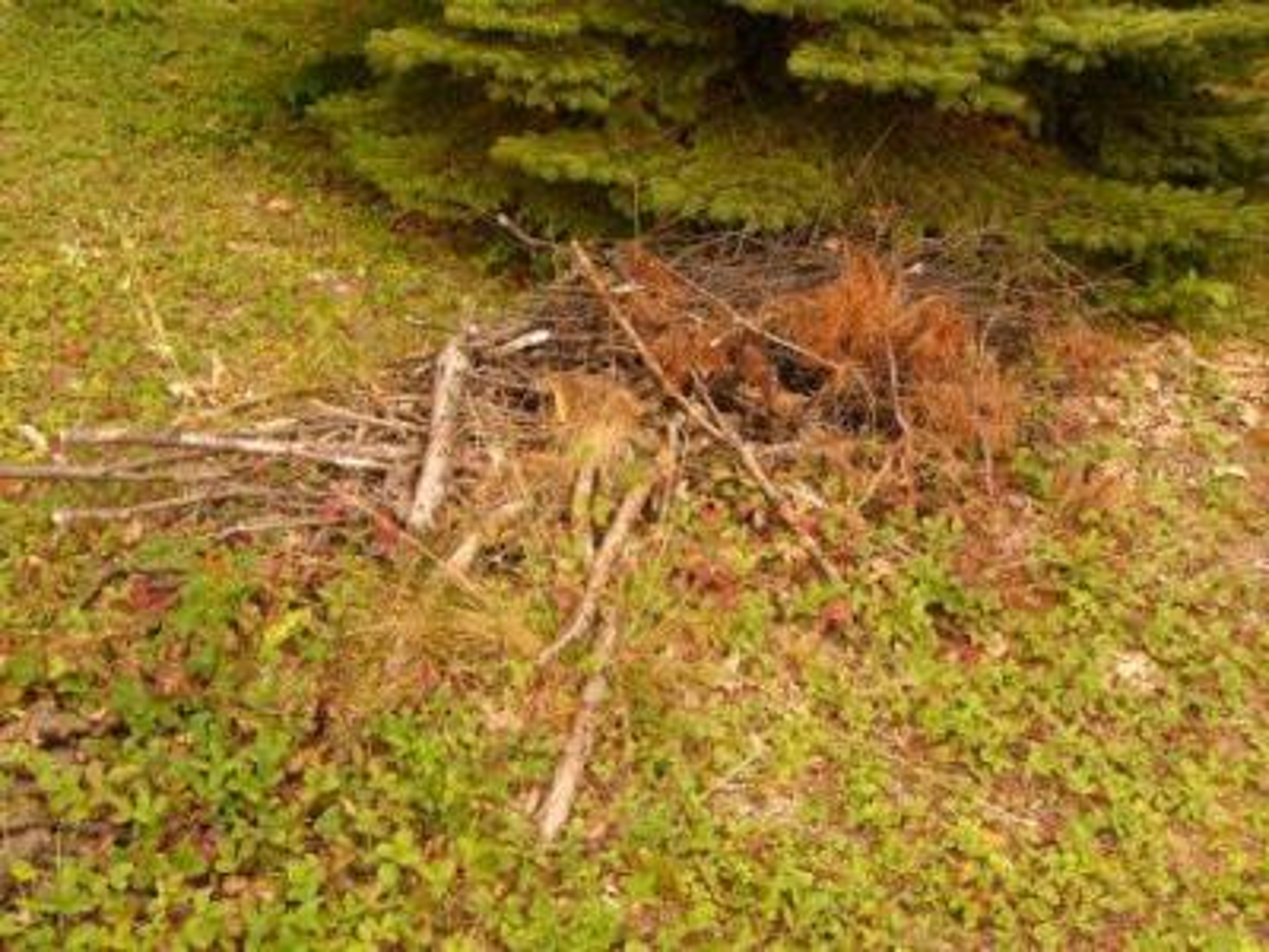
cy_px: 476
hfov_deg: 47.9
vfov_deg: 36.8
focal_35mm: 39
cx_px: 634
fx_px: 1430
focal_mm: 6.6
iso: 100
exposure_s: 1/100
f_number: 5.2
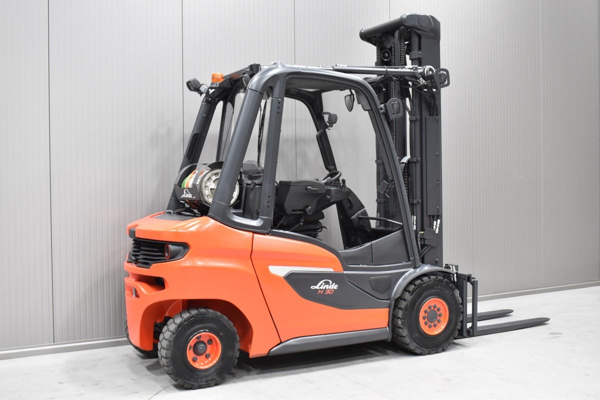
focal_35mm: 40
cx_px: 300
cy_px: 200
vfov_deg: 33.0
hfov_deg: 47.9
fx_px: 675
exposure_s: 1/20
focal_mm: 27
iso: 1600
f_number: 5
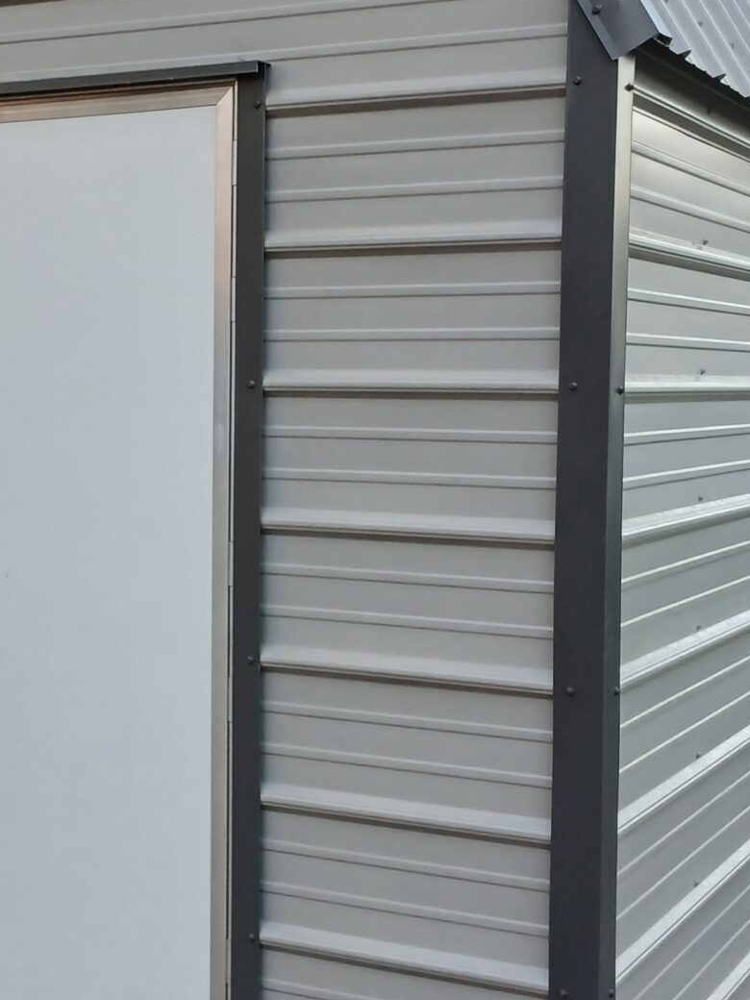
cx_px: 131
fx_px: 1849
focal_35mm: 64
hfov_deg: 22.6
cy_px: 432
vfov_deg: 30.2
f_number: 1.8
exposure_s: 1/60
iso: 64
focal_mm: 3.98
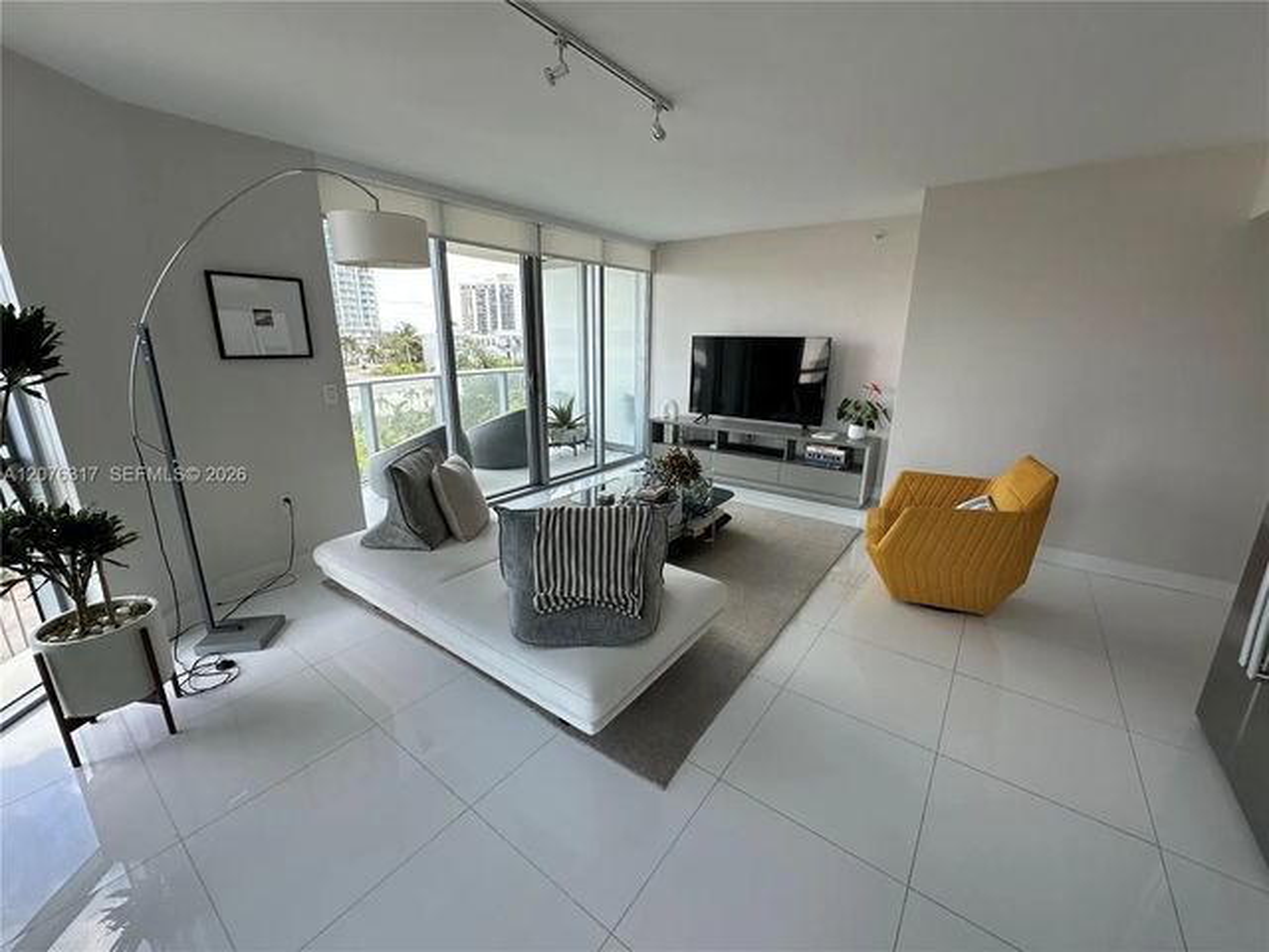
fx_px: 513
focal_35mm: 14
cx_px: 634
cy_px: 476
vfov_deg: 85.7
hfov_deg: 102.1
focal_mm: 2.22
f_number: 2.2
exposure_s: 1/130
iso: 40
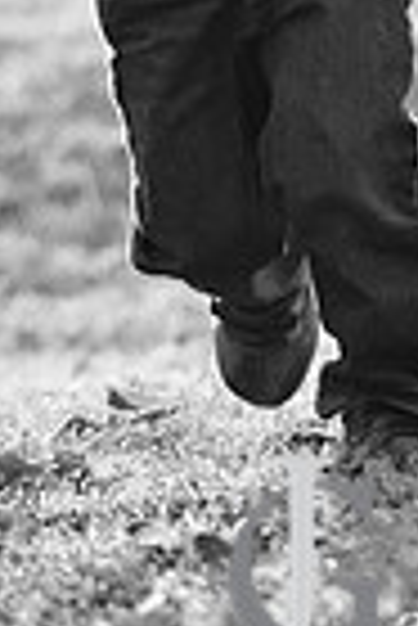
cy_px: -221
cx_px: 222
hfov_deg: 1.7
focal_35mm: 823
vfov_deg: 2.5
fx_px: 14297
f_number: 3.5
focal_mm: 170
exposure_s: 1/640
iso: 800
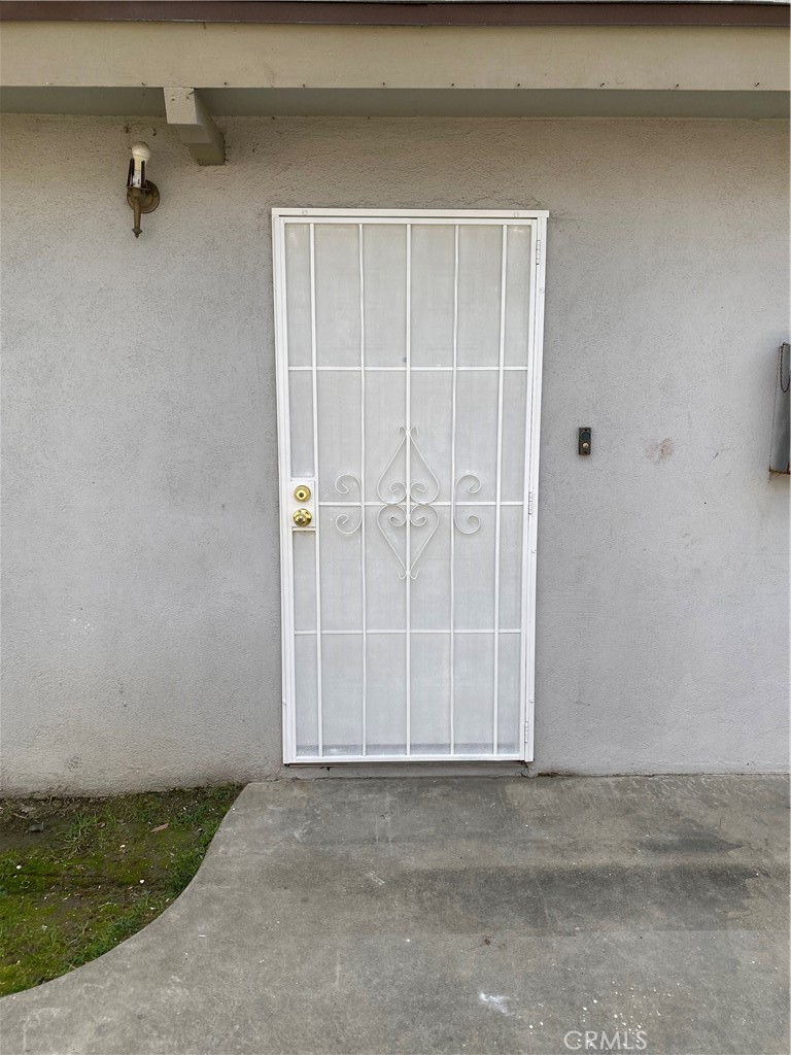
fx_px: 792
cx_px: 396
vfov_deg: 67.3
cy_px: 528
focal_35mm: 26
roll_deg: +1.0
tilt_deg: -7.7
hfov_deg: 53.1
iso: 32
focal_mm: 4.25
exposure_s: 1/1701
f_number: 1.8
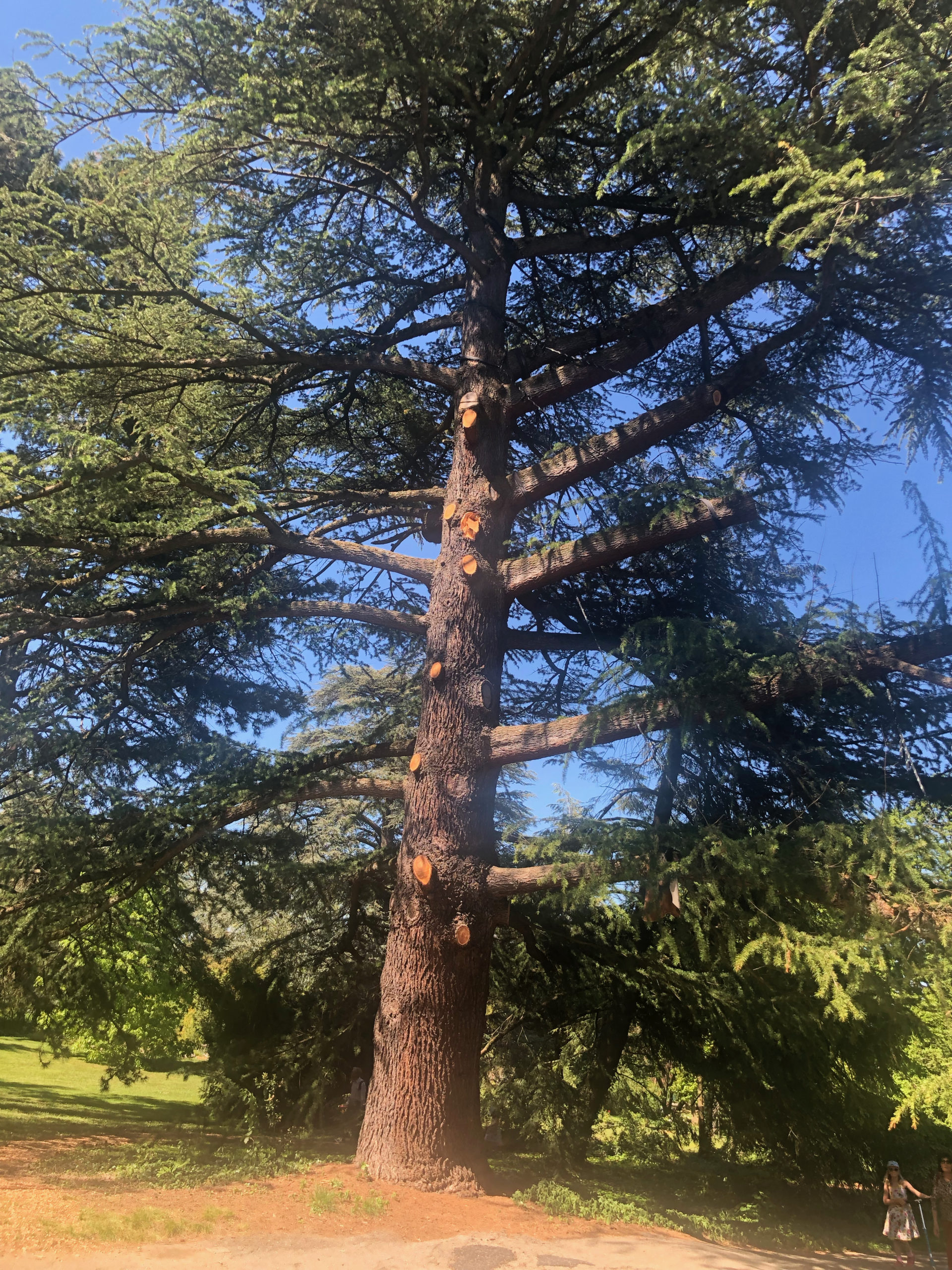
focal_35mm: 28
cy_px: 635
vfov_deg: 63.4
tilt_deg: +21.3
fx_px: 1027
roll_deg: -4.2
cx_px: 476
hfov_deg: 49.7
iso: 20
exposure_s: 1/368
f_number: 1.8
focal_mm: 4
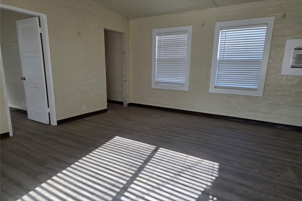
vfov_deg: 53.1
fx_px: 201
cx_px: 151
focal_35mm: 24
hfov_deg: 73.8
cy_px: 106
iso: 80
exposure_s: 1/180
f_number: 1.7
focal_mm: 6.25
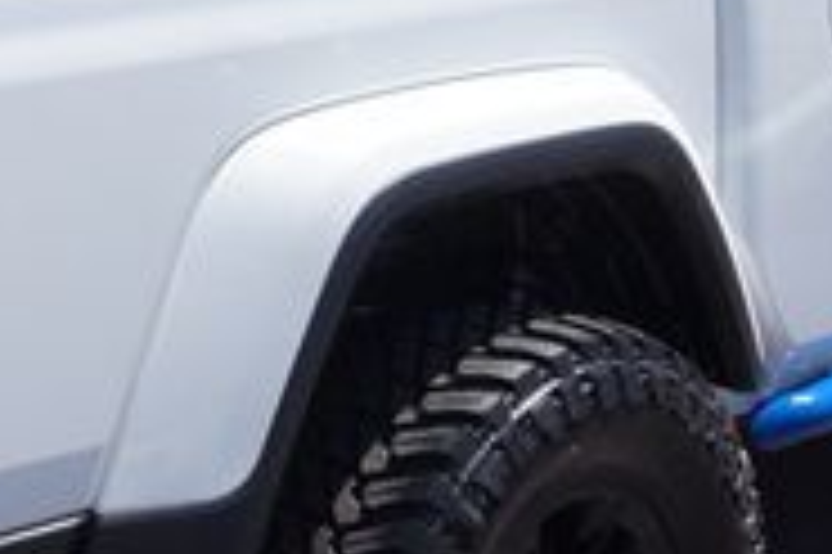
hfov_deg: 19.6
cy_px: 257
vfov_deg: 13.1
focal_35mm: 104
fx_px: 2401
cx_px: 283
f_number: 11
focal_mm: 20
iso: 100
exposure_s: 1/125
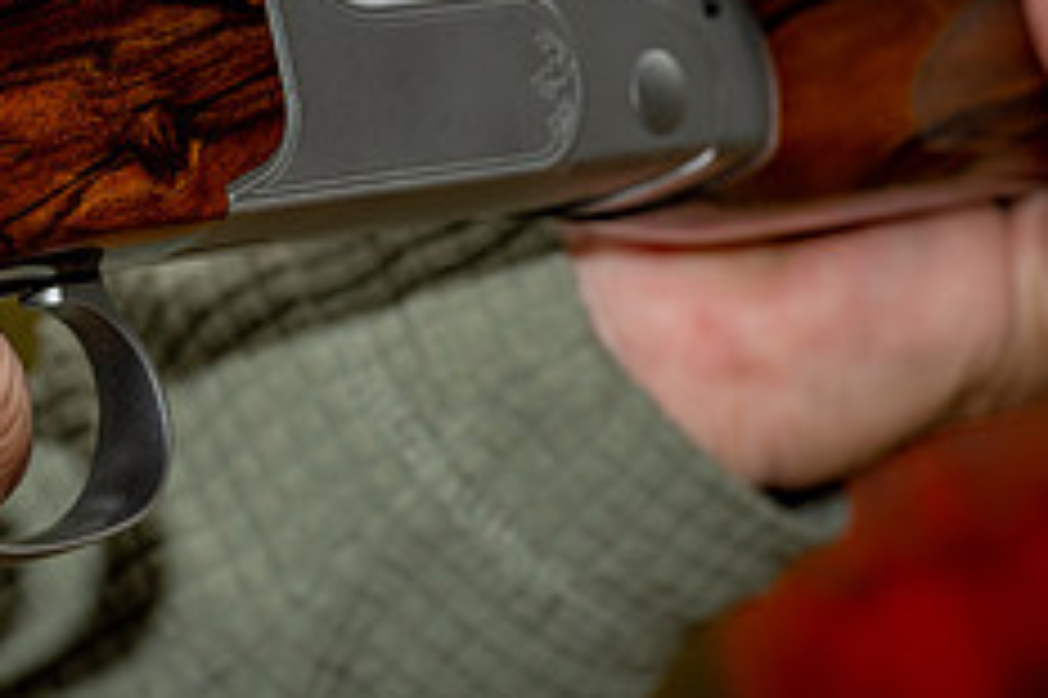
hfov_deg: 4.5
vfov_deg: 3.0
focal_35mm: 461
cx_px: 22
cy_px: 45
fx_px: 13410
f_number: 8
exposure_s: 1/250
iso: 320
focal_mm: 185
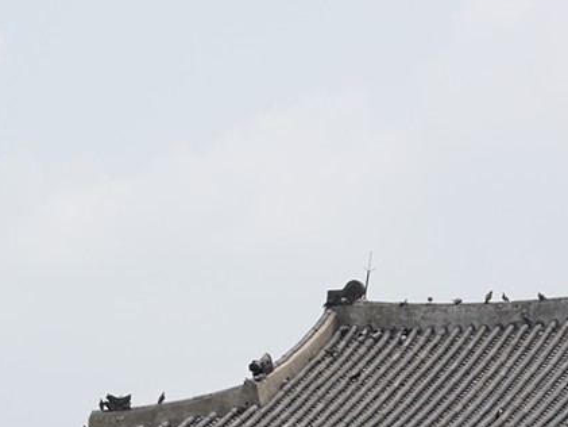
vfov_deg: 9.1
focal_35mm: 160
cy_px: 555
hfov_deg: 12.2
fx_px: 2626
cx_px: 7
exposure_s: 1/100
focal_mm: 35
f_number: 14
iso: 100
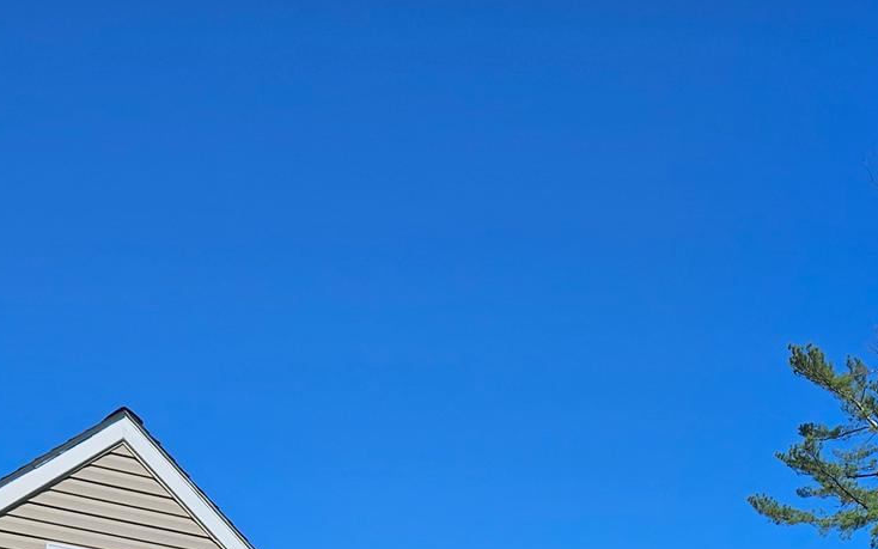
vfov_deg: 17.0
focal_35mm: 68
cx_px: 504
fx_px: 1627
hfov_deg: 30.2
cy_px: 870
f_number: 1.8
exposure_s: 1/3211
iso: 25
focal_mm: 5.4
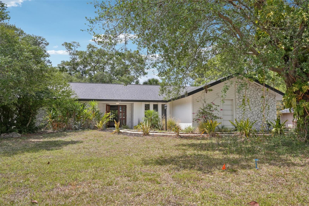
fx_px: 247
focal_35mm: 29
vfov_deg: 45.2
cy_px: 103
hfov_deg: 64.0
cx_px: 154
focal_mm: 28.8
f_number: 8
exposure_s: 1/400
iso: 200
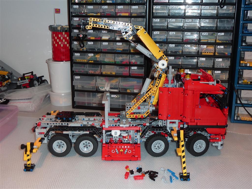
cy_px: 94
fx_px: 291
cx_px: 126
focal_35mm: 40
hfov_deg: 46.8
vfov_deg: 36.0
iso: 100
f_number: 3.6
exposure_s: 1/30
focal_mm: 6.5
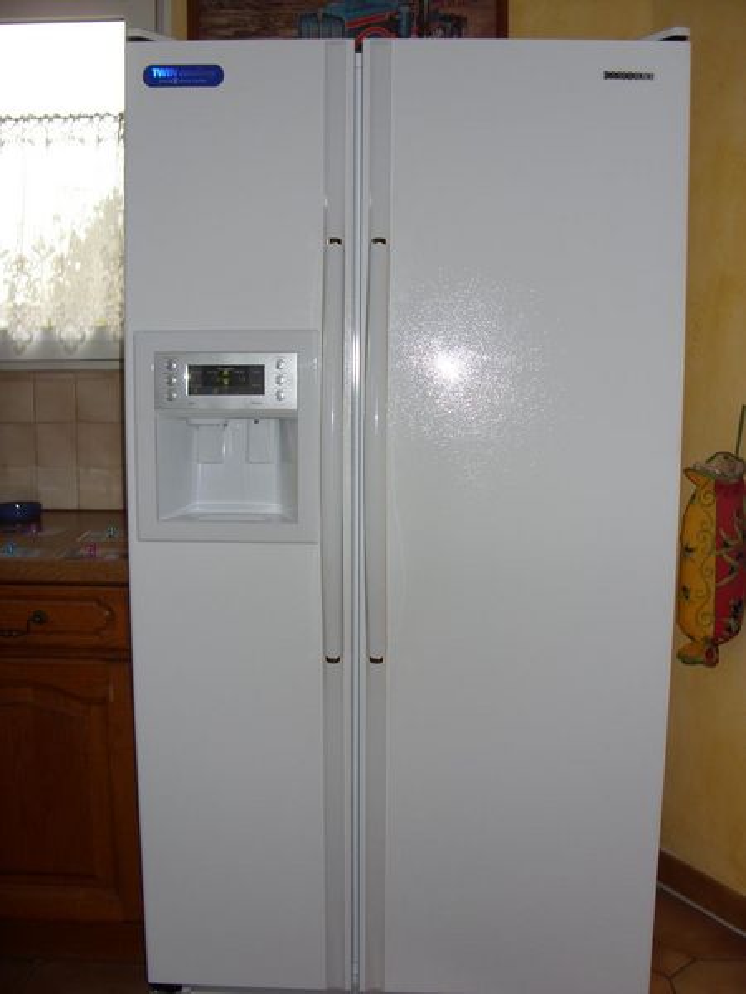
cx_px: 373
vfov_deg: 49.0
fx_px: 1092
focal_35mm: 38
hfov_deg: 37.7
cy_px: 497
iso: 50
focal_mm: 6.3
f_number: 2.8
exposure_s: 1/30
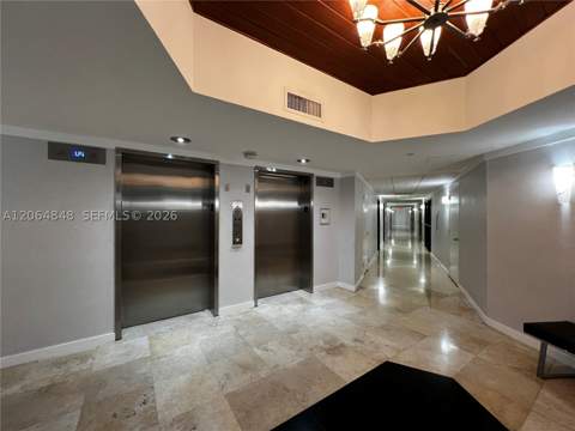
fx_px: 216
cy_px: 216
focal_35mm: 13
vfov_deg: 89.9
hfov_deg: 106.2
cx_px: 288
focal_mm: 1.57
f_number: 1.8
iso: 250
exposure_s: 1/60
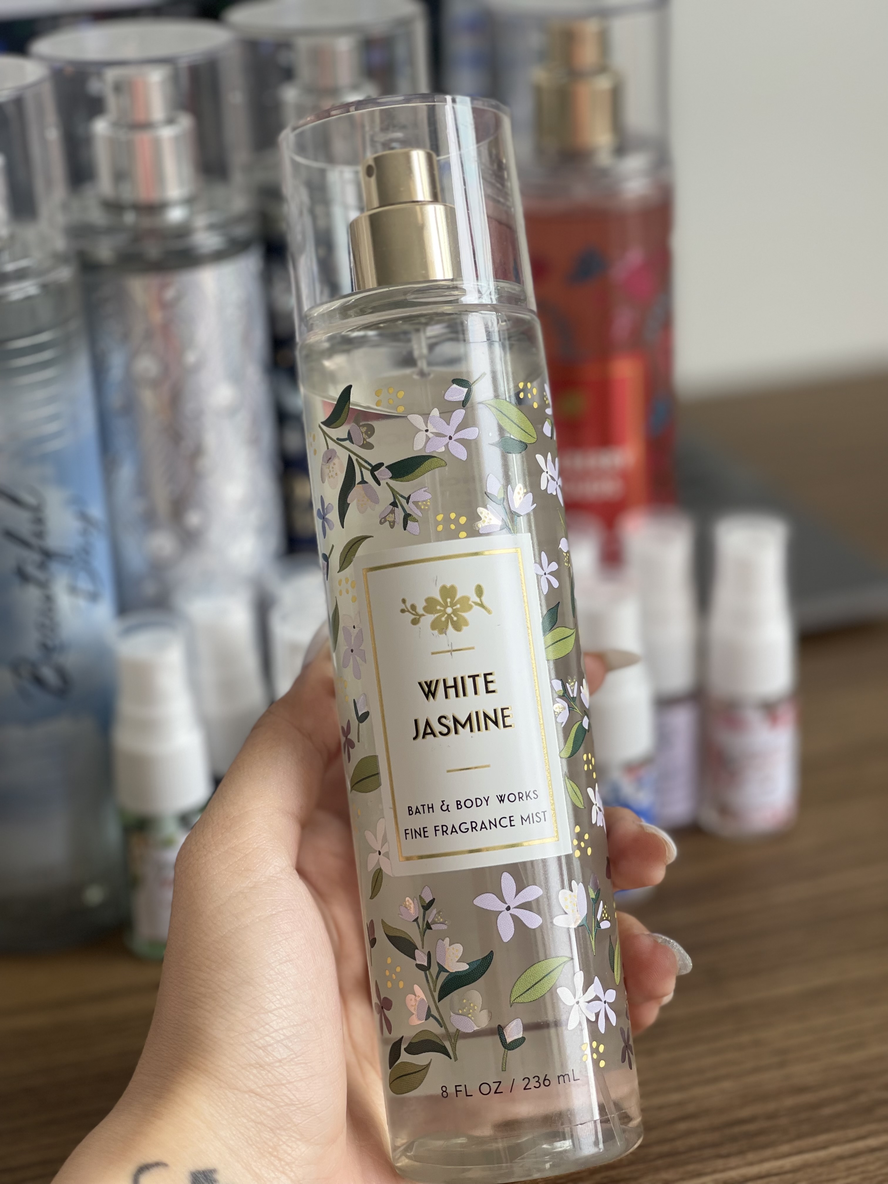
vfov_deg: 30.3
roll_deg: +3.3
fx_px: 2189
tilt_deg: -23.3
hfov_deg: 22.9
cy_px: 592
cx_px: 444
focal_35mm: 64
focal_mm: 7.5
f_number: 2.2
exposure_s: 1/121
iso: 40
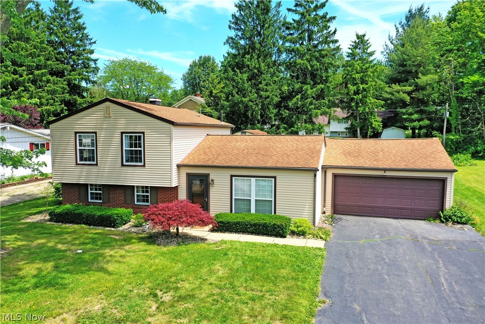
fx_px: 377
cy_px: 162
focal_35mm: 28
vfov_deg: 46.4
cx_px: 242
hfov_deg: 65.5
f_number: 5.6
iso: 100
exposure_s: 1/320
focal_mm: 10.26
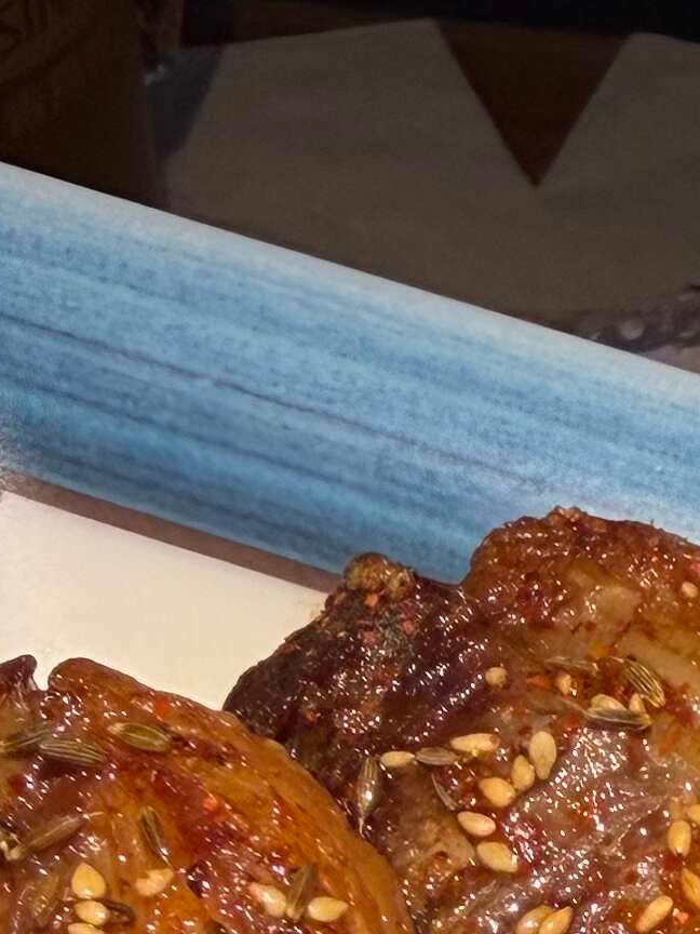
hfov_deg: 13.0
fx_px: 3020
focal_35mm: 112
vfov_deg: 15.8
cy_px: 1505
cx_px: 778
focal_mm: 2.22
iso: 80
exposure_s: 1/115
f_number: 2.2
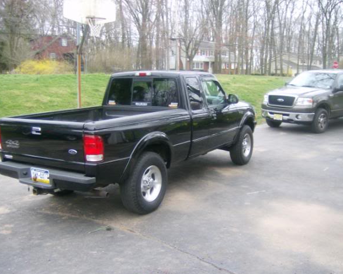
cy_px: 140
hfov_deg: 48.0
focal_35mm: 38
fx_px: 386
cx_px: 168
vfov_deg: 39.1
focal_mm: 6
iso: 200
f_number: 2.8
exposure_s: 1/35.1
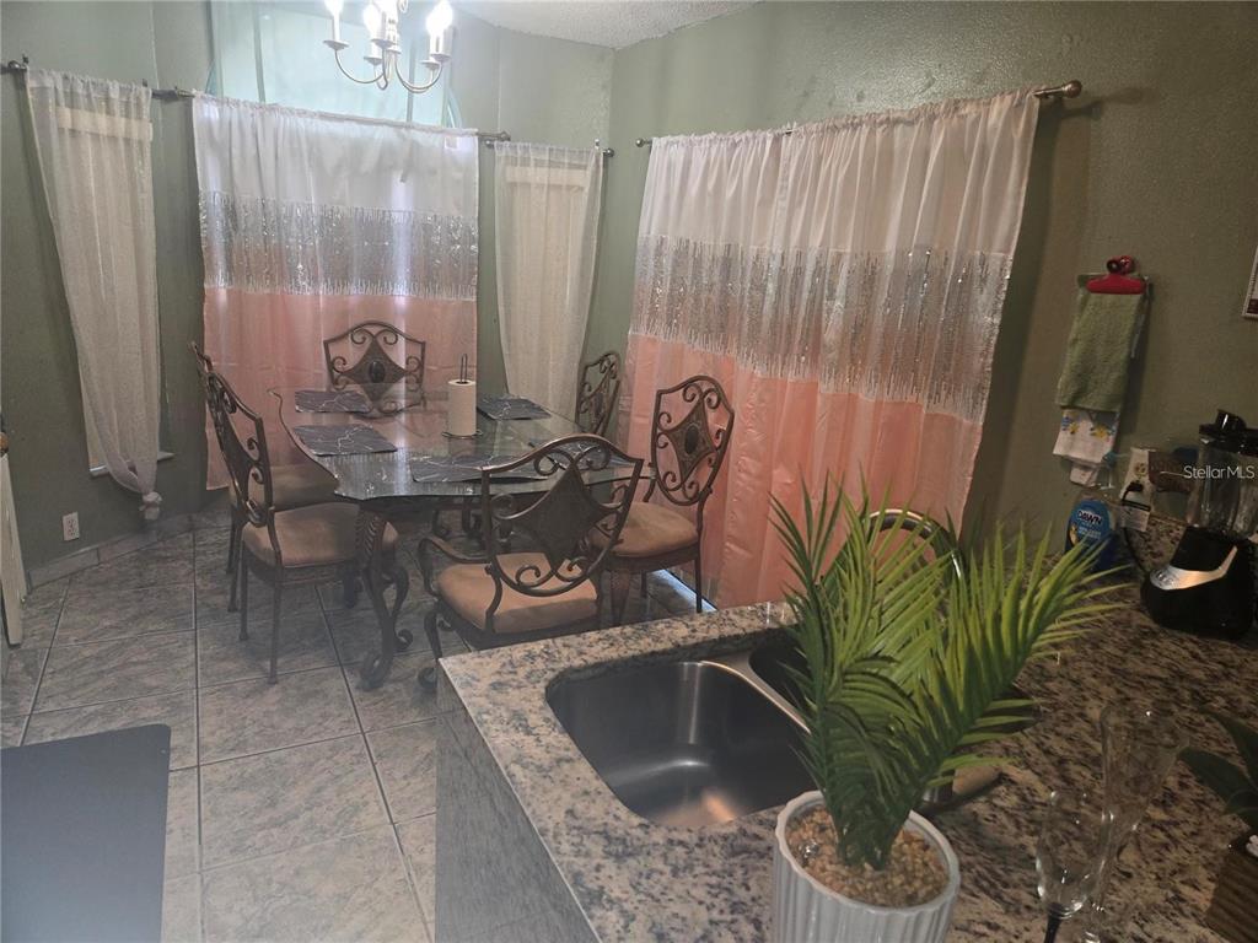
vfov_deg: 58.9
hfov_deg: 73.9
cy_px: 472
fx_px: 836
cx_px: 629
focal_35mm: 23
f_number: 1.8
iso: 80
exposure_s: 1/60
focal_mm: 5.4
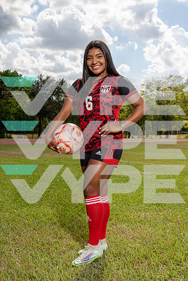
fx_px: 345
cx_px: 94
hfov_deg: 30.5
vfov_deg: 44.5
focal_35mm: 44
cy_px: 140
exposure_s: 1/250
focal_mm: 44
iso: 100
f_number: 8
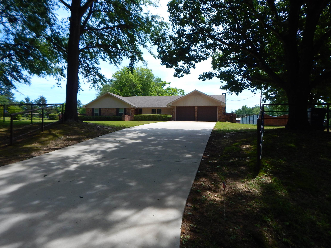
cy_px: 124
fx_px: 210
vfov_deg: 61.1
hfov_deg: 76.4
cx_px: 166
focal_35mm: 22
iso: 125
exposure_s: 1/1000
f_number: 3
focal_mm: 4
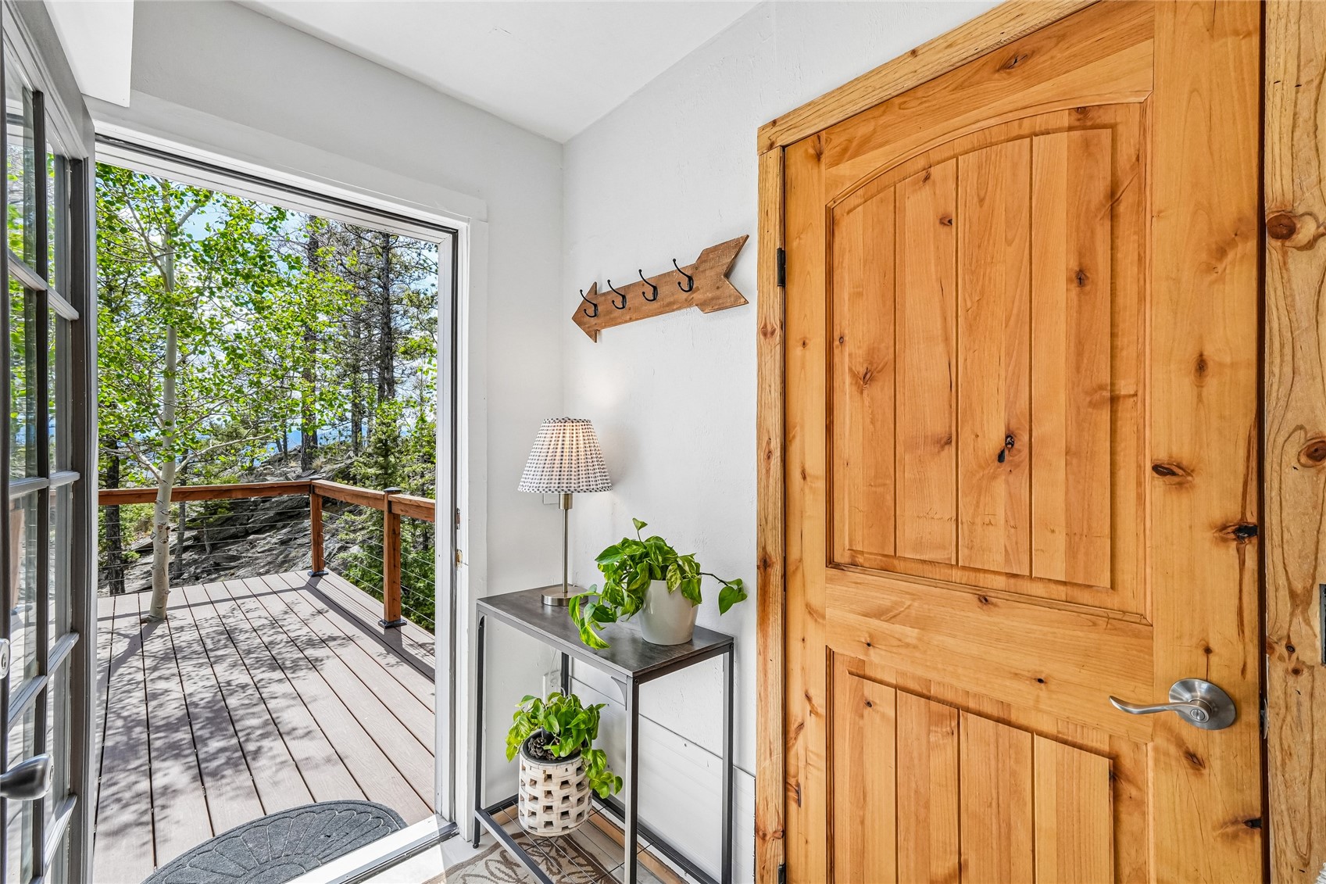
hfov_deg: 100.4
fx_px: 552
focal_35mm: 15
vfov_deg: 77.3
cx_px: 663
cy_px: 442
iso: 800
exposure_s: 1/80
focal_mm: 10
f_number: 8
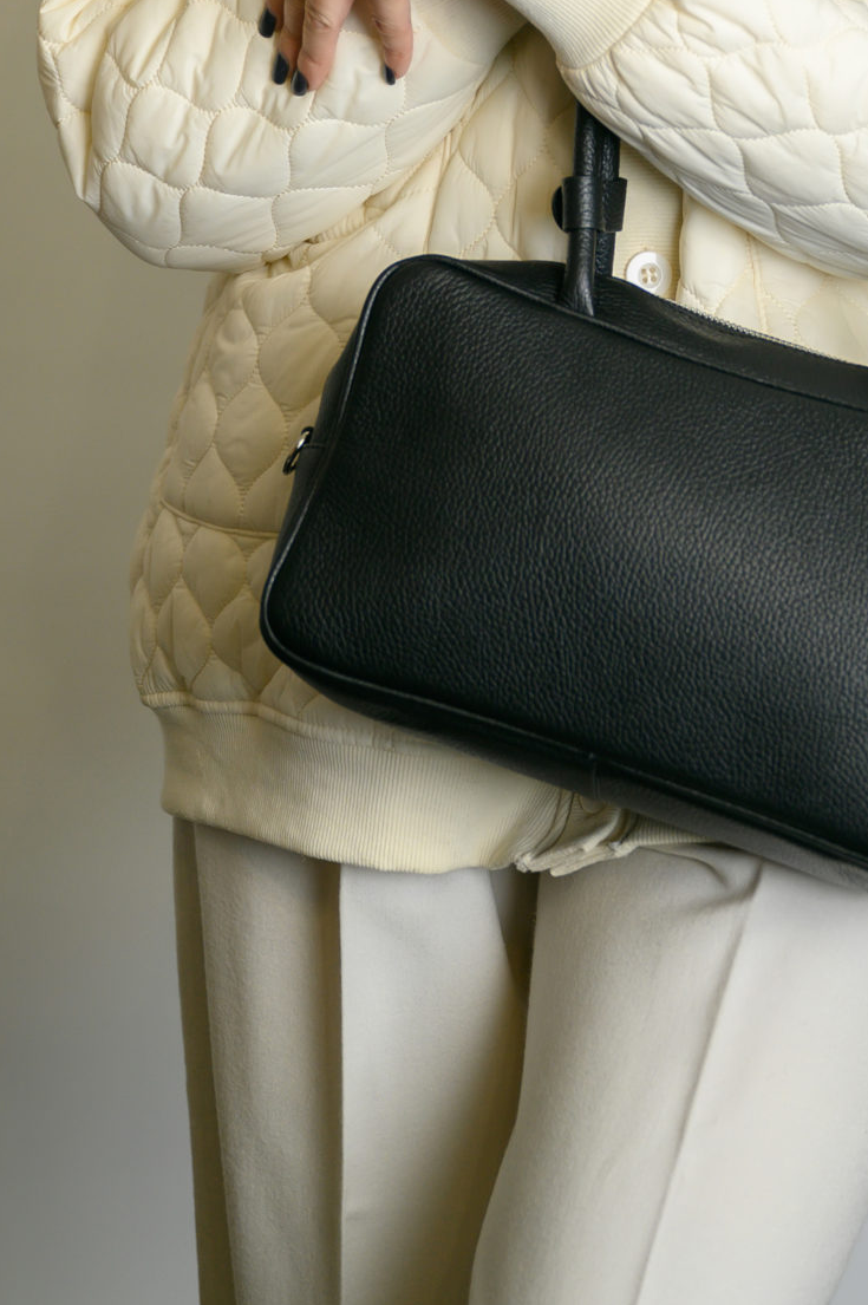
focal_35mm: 139
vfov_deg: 14.5
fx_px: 5035
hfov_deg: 9.8
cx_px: 588
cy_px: -43
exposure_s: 1/50
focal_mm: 60
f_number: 2.8
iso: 400
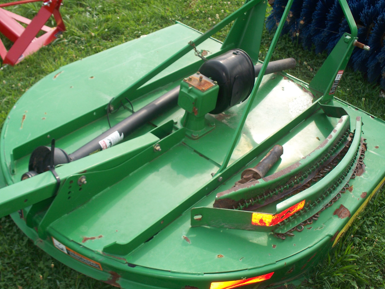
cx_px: 196
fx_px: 501
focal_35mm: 45
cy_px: 137
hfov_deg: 42.1
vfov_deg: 32.2
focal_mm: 7.54
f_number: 2.8
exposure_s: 1/320
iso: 64
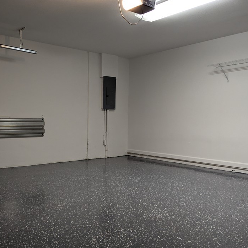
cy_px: 135
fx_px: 284
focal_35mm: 35
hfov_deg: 47.1
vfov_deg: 47.2
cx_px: 105
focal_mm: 4.38
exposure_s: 1/24
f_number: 1.73
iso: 255
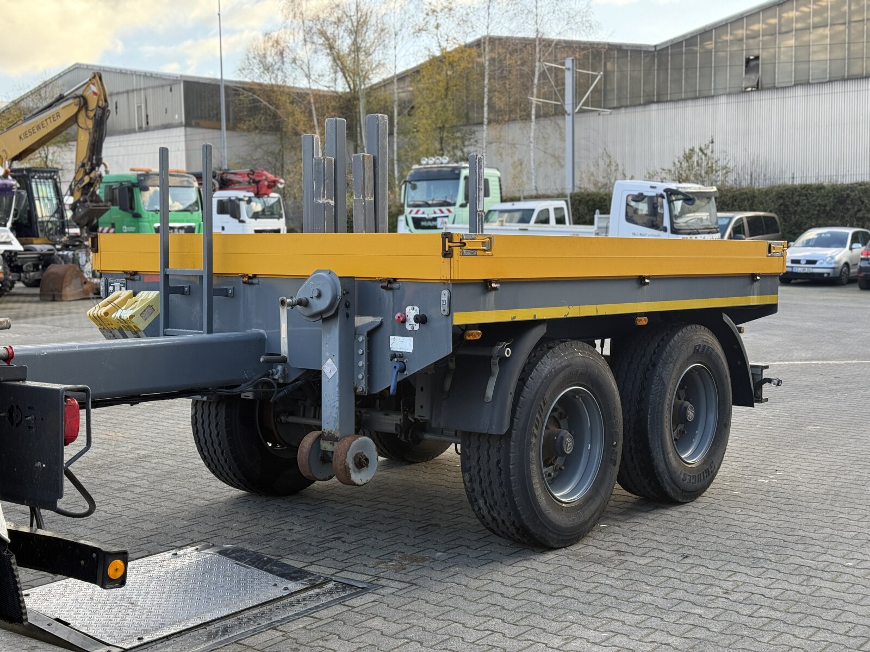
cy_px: 326
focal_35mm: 48
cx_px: 435
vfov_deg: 30.3
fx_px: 1206
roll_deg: +0.6
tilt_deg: -3.4
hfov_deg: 39.7
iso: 64
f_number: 1.78
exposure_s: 1/386
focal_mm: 6.76
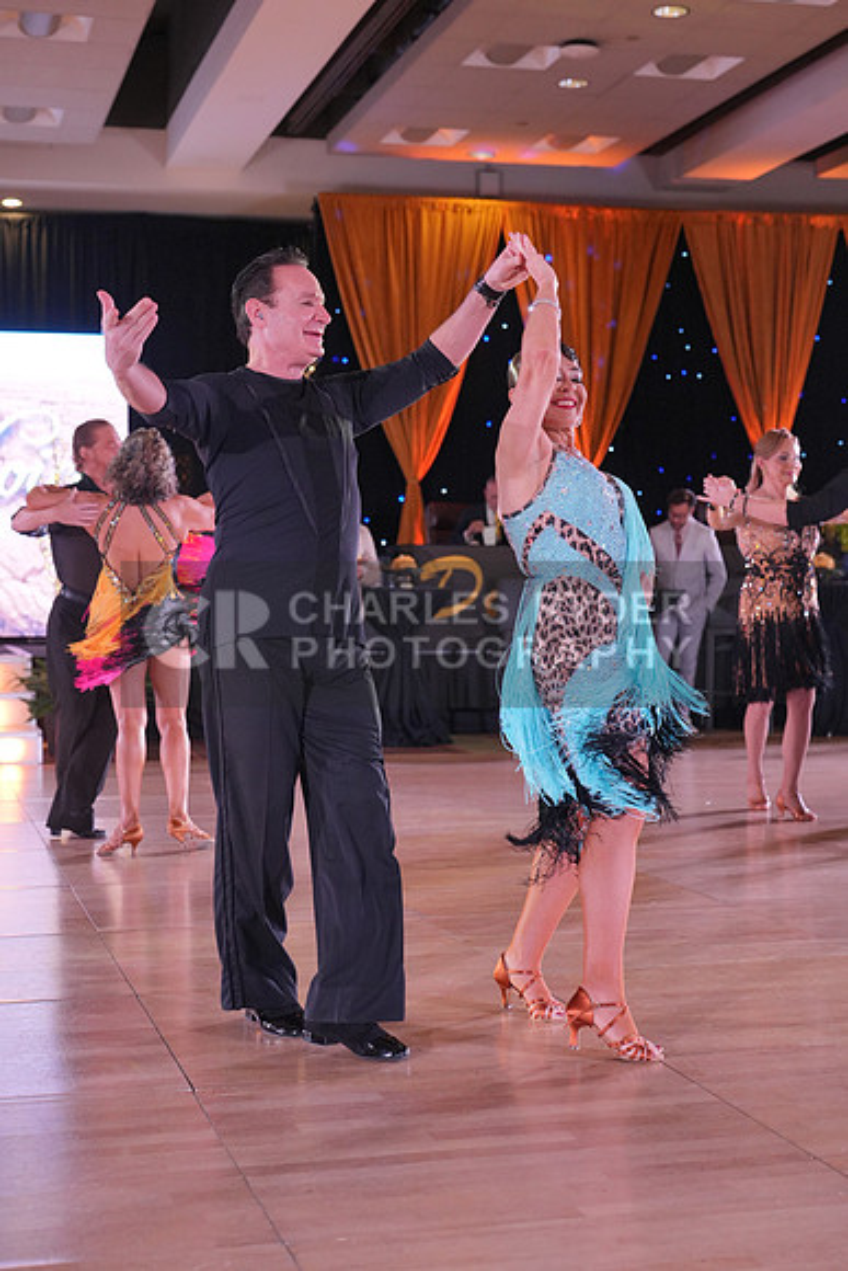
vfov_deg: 35.6
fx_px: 1977
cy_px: 636
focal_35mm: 56
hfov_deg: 24.2
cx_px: 424
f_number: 4
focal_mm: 56
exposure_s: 1/400
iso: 2500
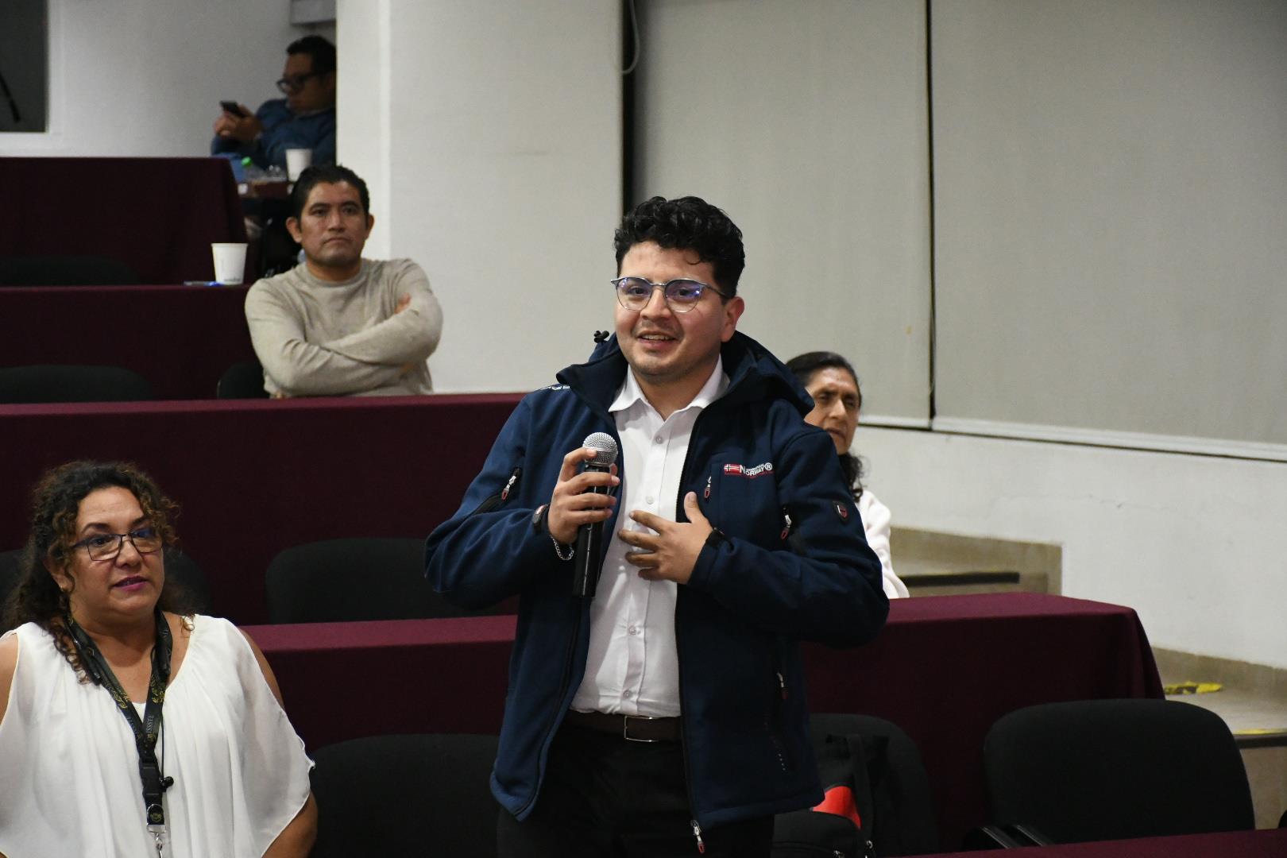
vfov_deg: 11.4
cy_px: 429
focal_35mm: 120
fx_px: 4290
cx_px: 644
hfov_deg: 17.1
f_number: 5.3
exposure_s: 1/100
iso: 6400
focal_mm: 80
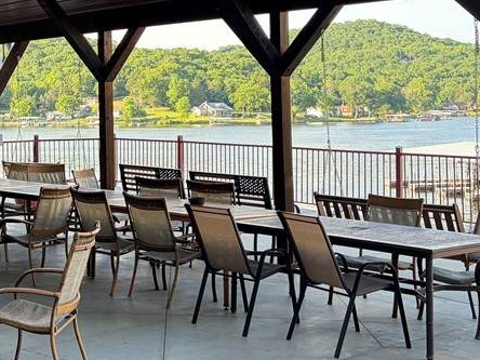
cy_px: 44
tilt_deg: +3.9
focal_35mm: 60
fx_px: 832
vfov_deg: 23.8
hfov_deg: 31.3
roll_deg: +1.5
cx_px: 88
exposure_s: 1/313
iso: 50
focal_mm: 5.96
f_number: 1.6
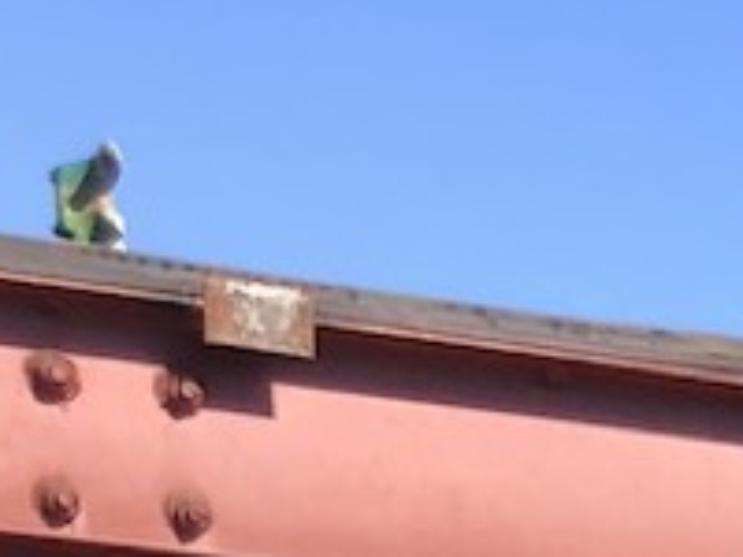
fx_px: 4808
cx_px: 2270
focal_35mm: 224
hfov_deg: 7.7
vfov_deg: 5.9
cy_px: 2039
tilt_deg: -5.5
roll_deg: +0.3
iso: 20
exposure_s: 1/727
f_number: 1.8
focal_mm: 4
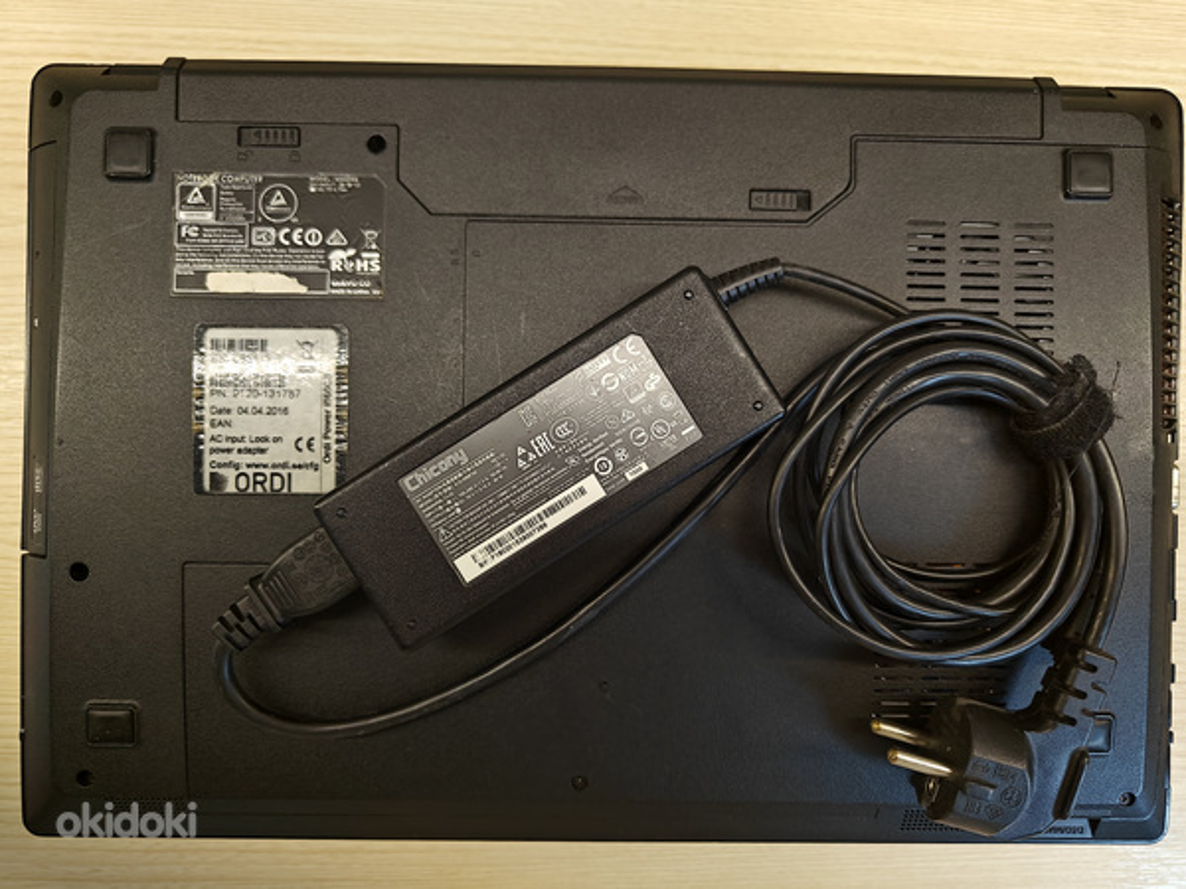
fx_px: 822
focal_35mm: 24
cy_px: 444
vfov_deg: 56.8
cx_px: 593
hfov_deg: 71.6
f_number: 1.8
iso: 125
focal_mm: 5.59
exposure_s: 1/66
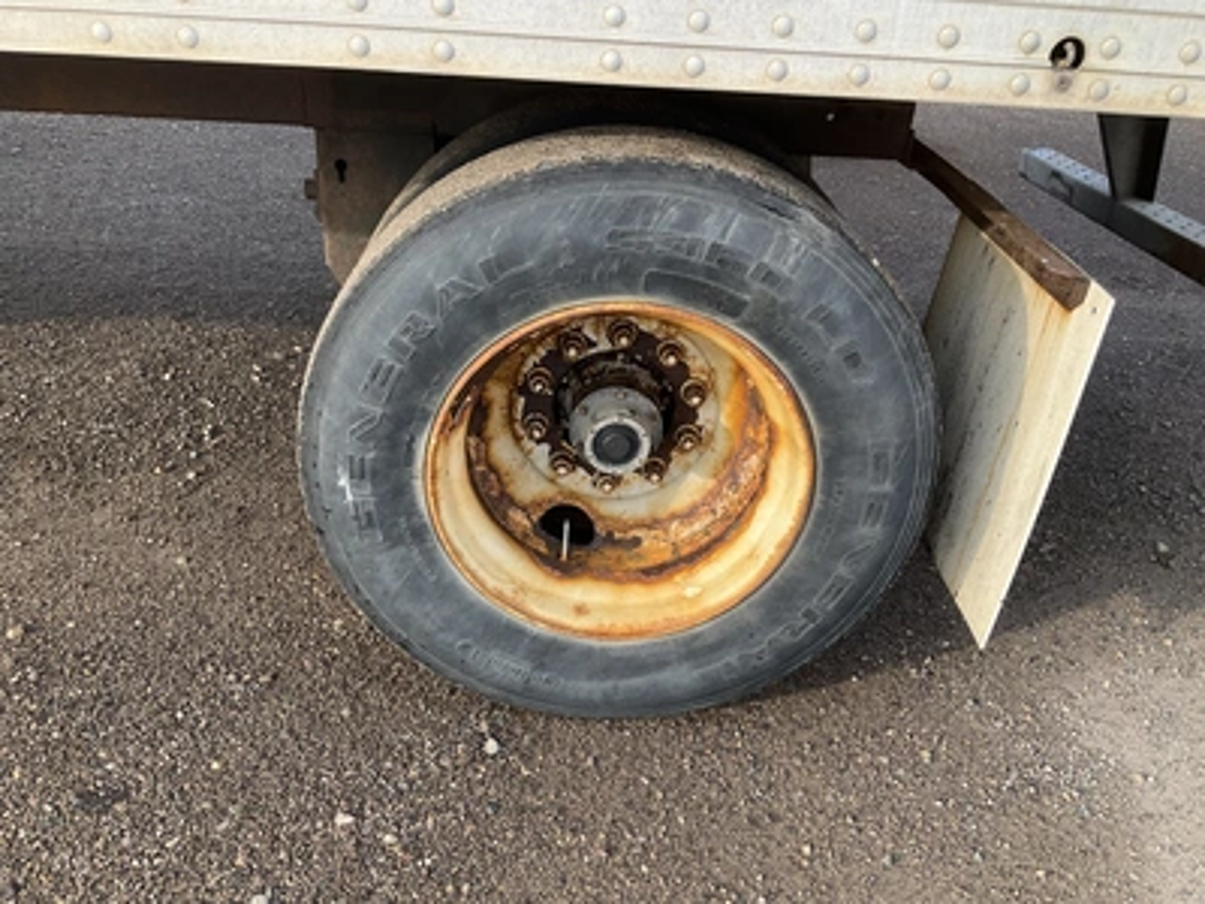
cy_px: 452
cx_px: 602
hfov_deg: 61.7
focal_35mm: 29
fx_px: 1010
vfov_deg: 48.2
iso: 25
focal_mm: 3
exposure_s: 1/253
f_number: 1.8
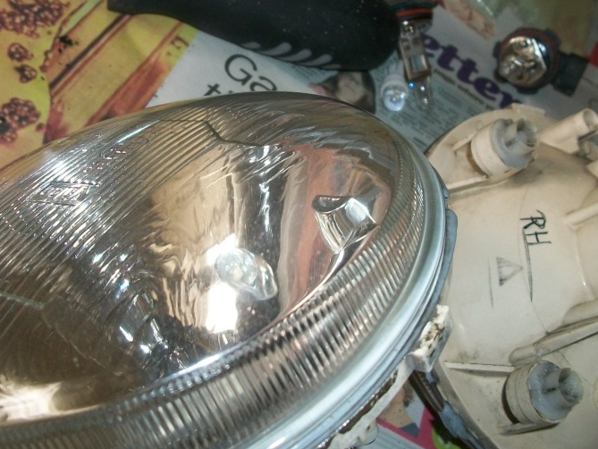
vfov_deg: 29.6
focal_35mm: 49
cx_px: 266
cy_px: 168
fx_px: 847
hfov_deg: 38.9
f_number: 2.9
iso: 80
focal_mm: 5.7
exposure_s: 1/30
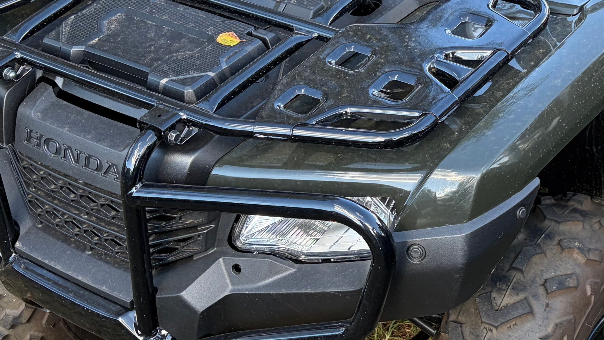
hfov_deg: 30.8
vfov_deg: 17.9
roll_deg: +0.4
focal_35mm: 67
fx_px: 1073
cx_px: 461
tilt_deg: -31.9
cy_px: 93
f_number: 1.6
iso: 50
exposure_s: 1/284
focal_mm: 5.96
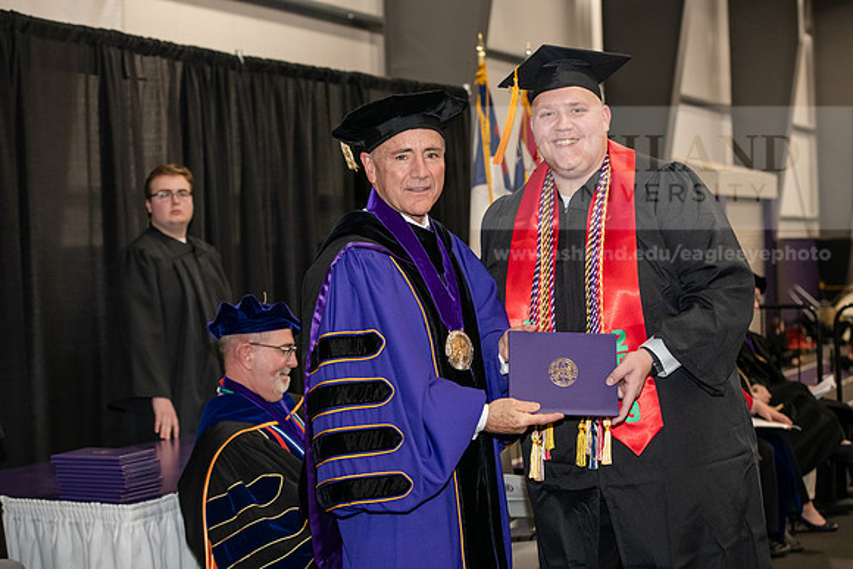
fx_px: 1659
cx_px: 426
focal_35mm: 70
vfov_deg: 19.5
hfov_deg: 28.8
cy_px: 284
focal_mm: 70
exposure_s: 1/200
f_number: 5
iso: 2500
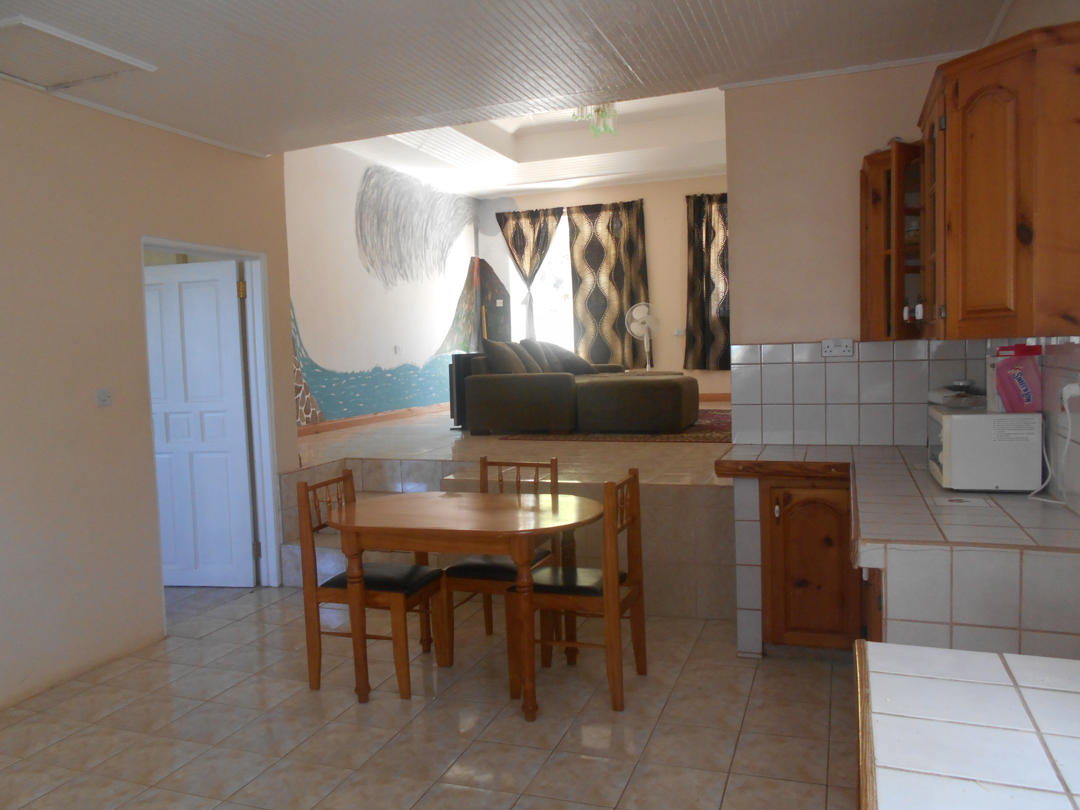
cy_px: 405
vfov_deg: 53.1
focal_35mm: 26
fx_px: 811
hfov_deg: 67.3
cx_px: 540
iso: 250
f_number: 3.2
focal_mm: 4.6
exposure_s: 1/30
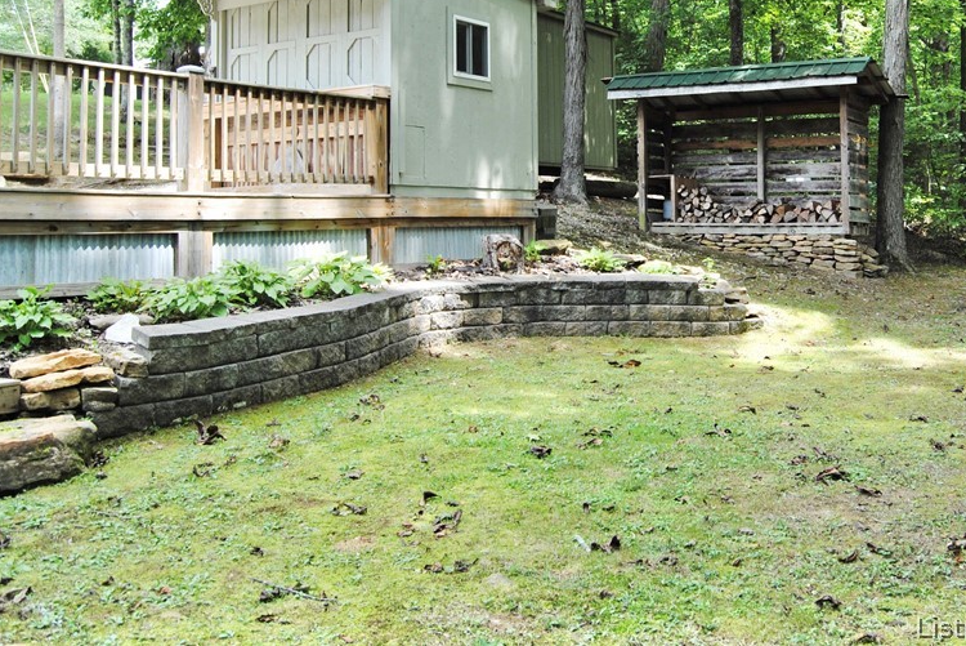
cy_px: 181
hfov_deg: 49.0
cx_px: 610
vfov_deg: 33.7
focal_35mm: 39
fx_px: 1047
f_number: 5.6
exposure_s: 1/125
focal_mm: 18
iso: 200
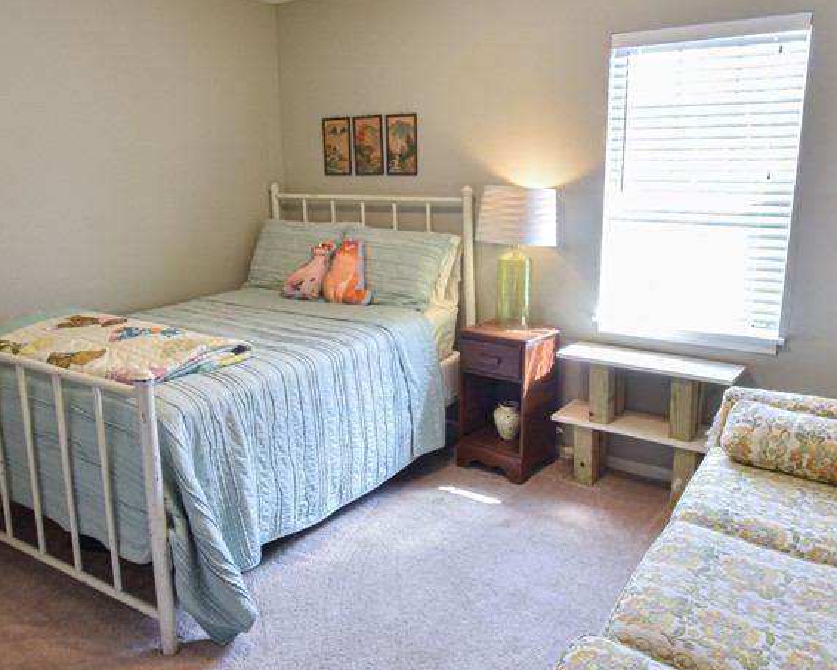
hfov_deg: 64.1
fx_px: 669
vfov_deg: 53.2
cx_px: 423
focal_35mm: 27
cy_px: 318
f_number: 22
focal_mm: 10
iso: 100
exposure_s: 2
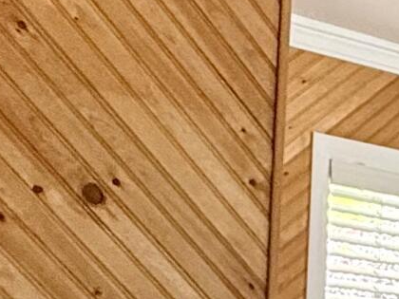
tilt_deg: -0.8
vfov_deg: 13.9
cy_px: 452
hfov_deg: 16.0
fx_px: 1153
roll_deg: -3.6
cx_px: 764
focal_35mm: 100
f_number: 2.2
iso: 400
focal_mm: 2.22
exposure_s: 1/60
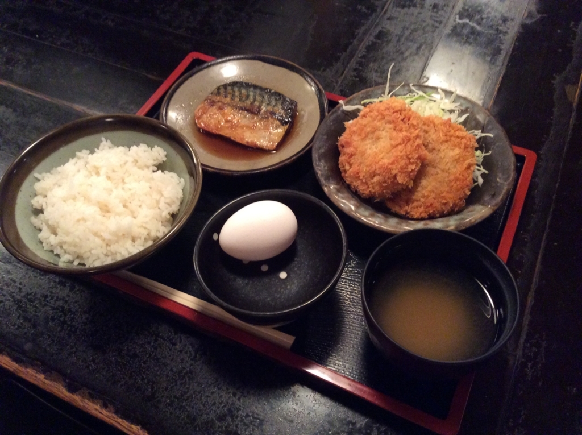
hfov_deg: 56.9
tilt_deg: -54.8
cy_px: 218
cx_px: 291
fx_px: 537
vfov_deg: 44.1
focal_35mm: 32
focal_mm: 3.3
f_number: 2.4
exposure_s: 1/24
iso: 320
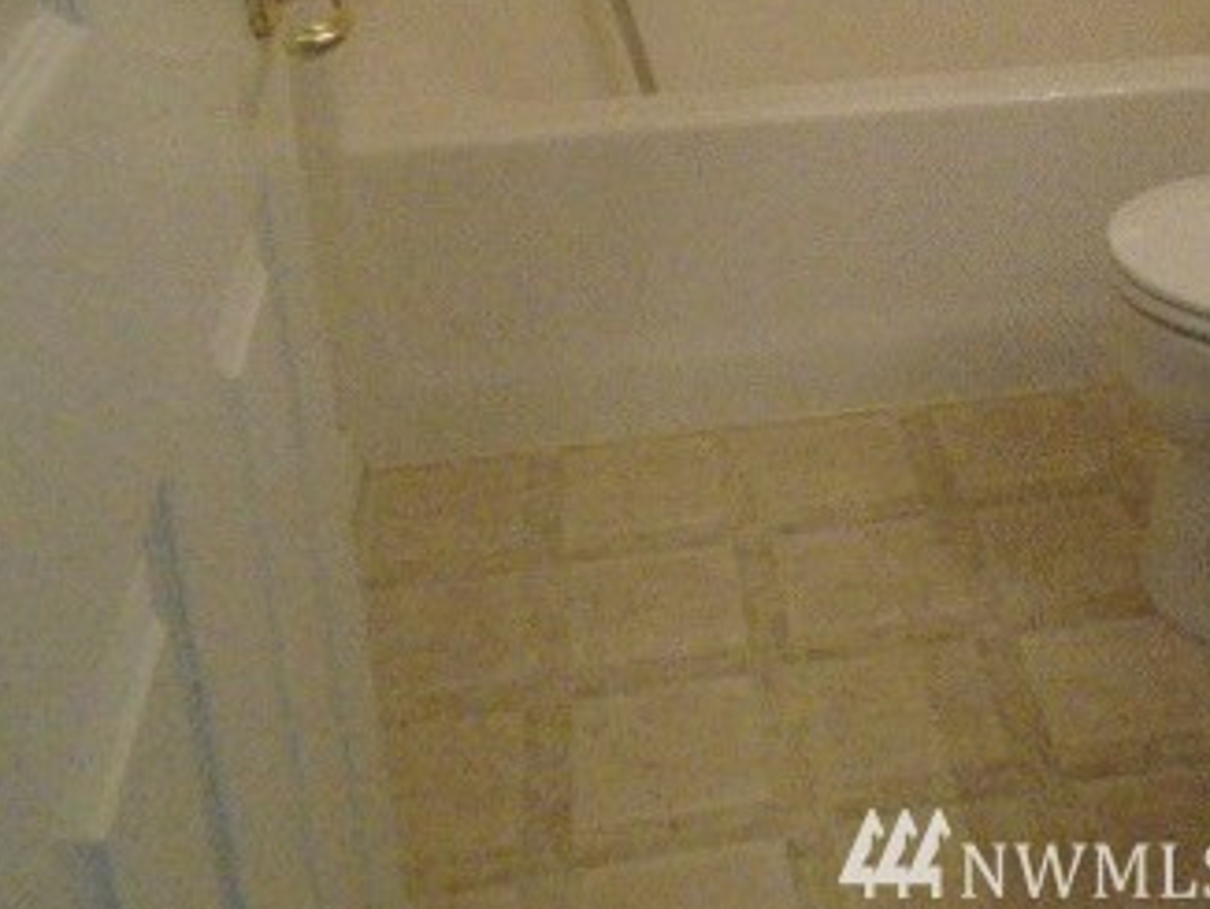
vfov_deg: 27.6
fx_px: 1784
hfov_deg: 35.6
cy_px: 104
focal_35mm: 51
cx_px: 1047
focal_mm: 4.6
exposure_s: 1/100
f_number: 3.2
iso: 800
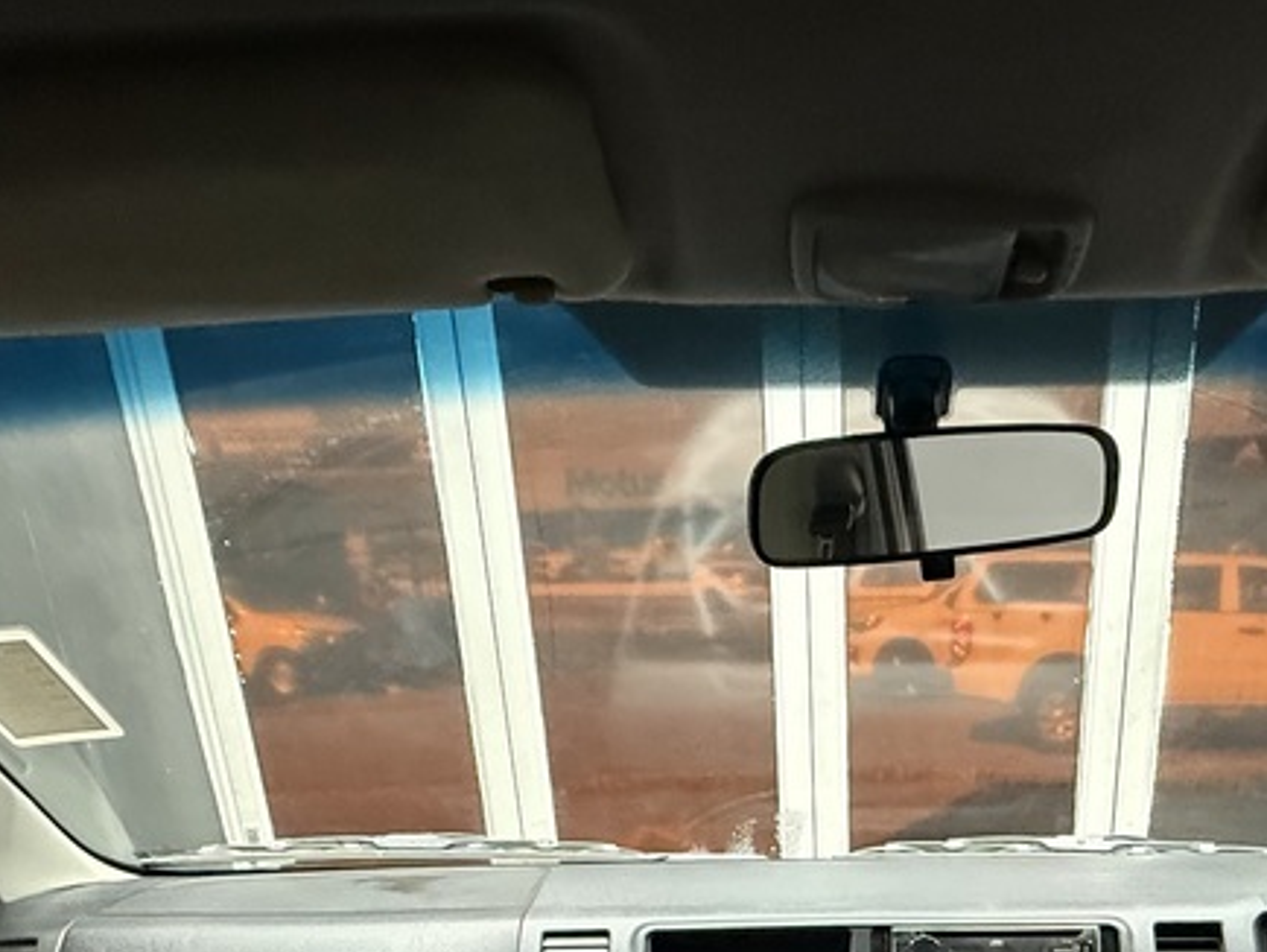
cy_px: 1110
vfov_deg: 35.1
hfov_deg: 54.3
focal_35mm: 33
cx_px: 835
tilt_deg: -24.5
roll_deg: +1.7
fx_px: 1209
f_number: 2.2
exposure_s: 1/50
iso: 1000
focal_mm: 2.22
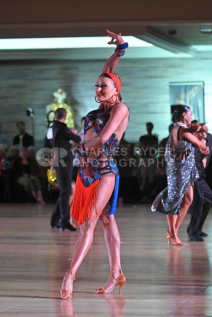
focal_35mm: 175
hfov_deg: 7.9
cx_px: 106
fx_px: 1545
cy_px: 158
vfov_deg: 11.7
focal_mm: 175
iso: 6400
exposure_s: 1/400
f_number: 6.3
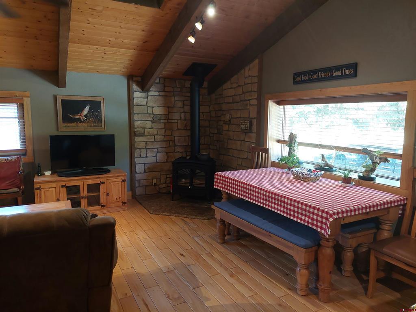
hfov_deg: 71.6
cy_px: 156
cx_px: 208
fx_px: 288
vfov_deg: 56.8
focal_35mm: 24
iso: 320
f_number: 1.8
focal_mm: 5.23
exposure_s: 1/60
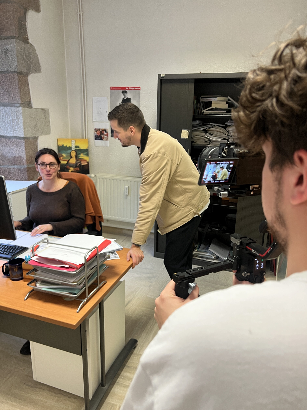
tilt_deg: -14.0
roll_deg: -1.8
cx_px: 154
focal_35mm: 26
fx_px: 307
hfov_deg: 53.1
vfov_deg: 67.3
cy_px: 205
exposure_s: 1/50
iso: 100
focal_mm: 5.7
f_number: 1.5
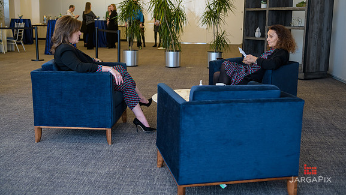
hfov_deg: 50.5
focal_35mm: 40
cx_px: 173
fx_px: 367
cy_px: 80
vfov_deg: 29.7
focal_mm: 38
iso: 800
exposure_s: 1/250
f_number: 3.2
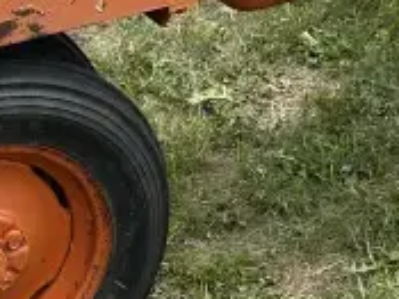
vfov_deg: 10.6
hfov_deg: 14.4
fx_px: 1520
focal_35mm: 132
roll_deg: +0.7
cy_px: -221
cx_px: 513
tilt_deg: -10.5
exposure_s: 1/3472
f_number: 1.78
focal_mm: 6.86
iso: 80
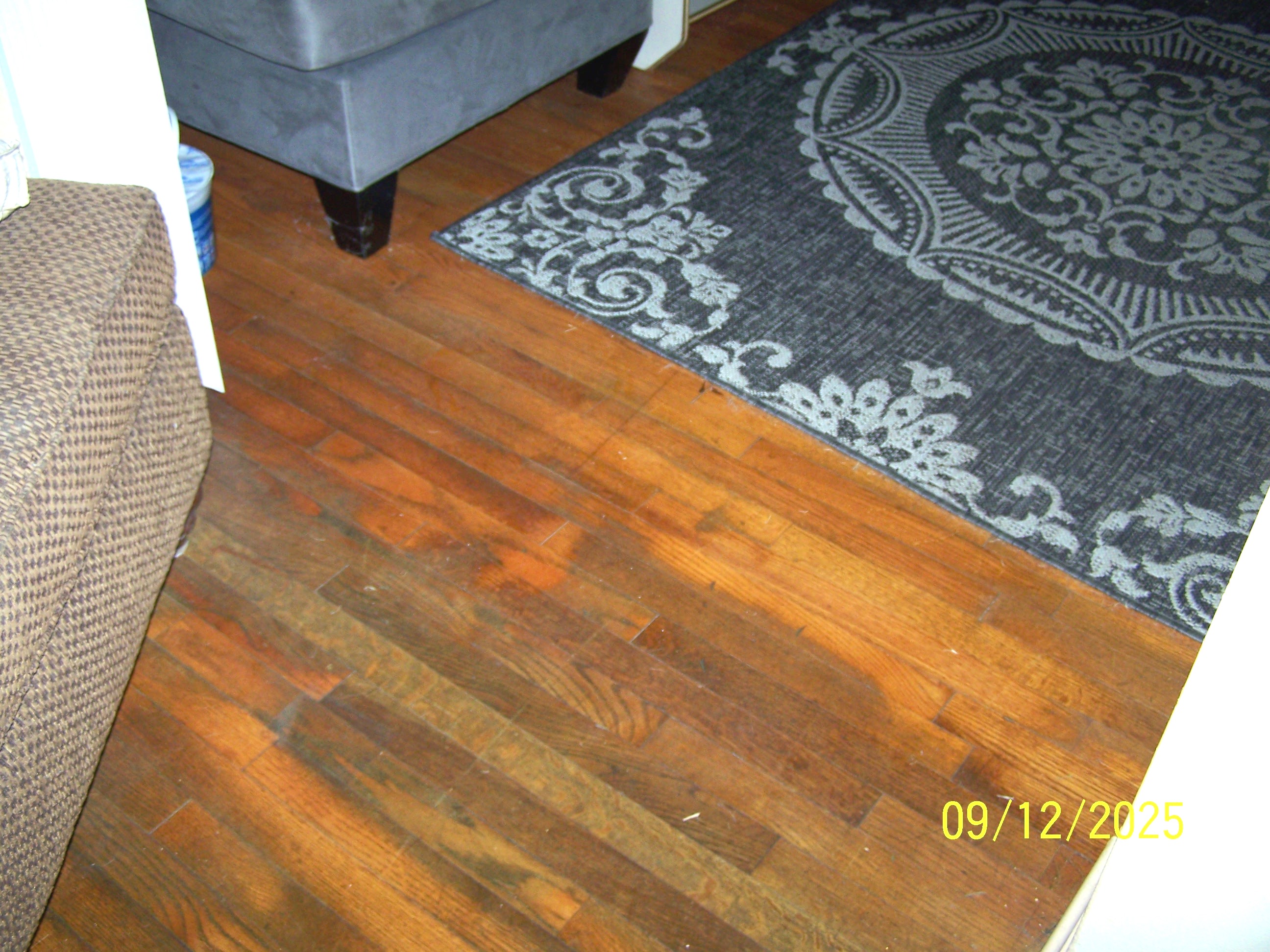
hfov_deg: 49.0
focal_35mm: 38
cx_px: 635
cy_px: 476
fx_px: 1394
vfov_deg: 37.7
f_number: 2.8
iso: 80
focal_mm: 6.3
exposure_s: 1/60
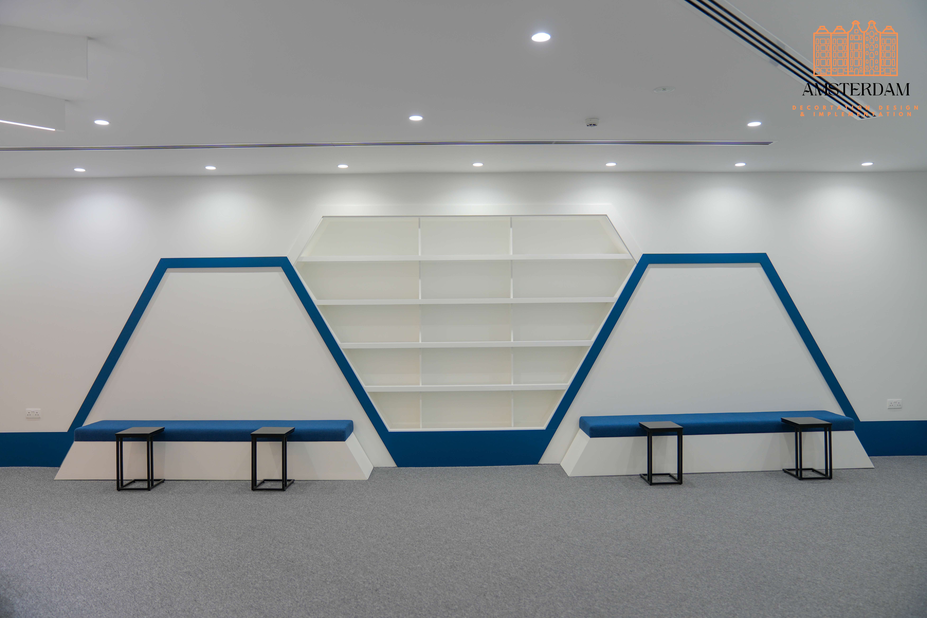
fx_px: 695
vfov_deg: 47.9
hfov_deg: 67.4
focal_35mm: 27
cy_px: 309
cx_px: 464
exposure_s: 1/40
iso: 160
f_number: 2.8
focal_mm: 27
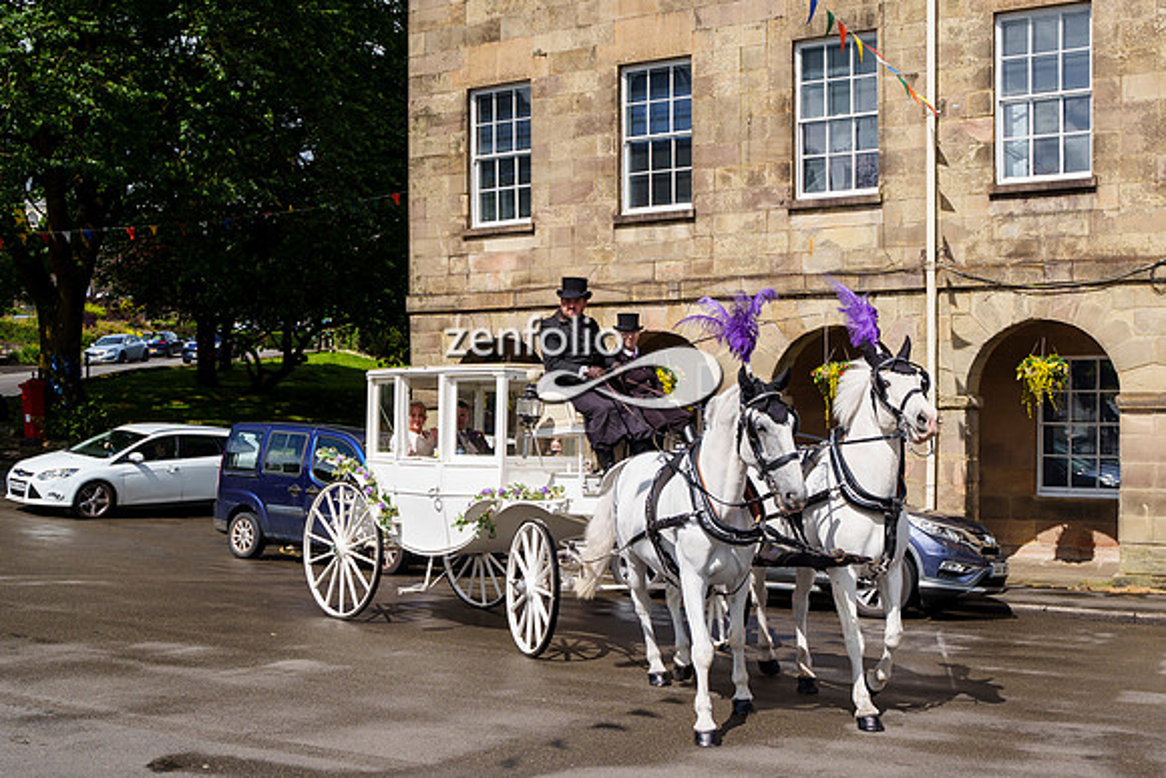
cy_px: 467
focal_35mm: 40
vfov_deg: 33.4
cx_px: 659
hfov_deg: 48.4
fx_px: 1294
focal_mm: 28
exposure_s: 1/4000
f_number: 3.5
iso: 200
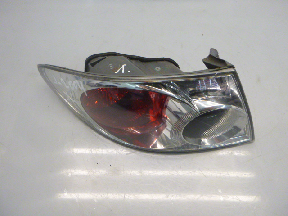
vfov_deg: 54.9
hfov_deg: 69.4
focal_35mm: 25
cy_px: 108
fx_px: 208
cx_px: 144
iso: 400
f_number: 3.9
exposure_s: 1/50
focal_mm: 4.5
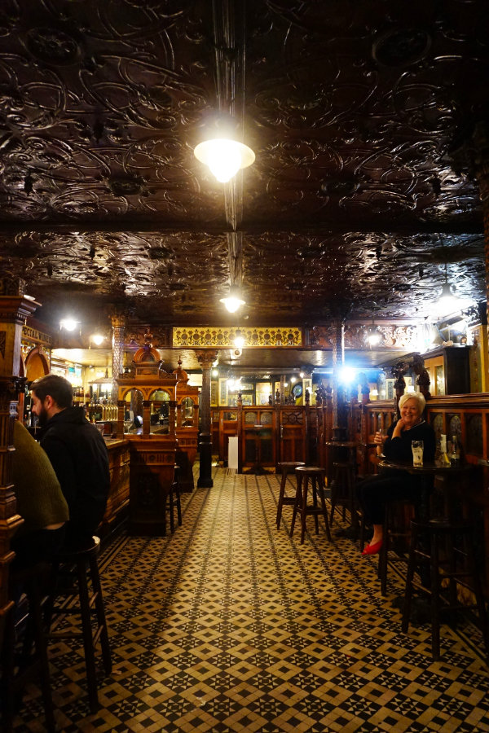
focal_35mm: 24
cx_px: 244
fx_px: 489
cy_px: 366
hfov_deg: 53.1
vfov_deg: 73.7
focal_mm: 16
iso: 3200
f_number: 3.5
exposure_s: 1/20
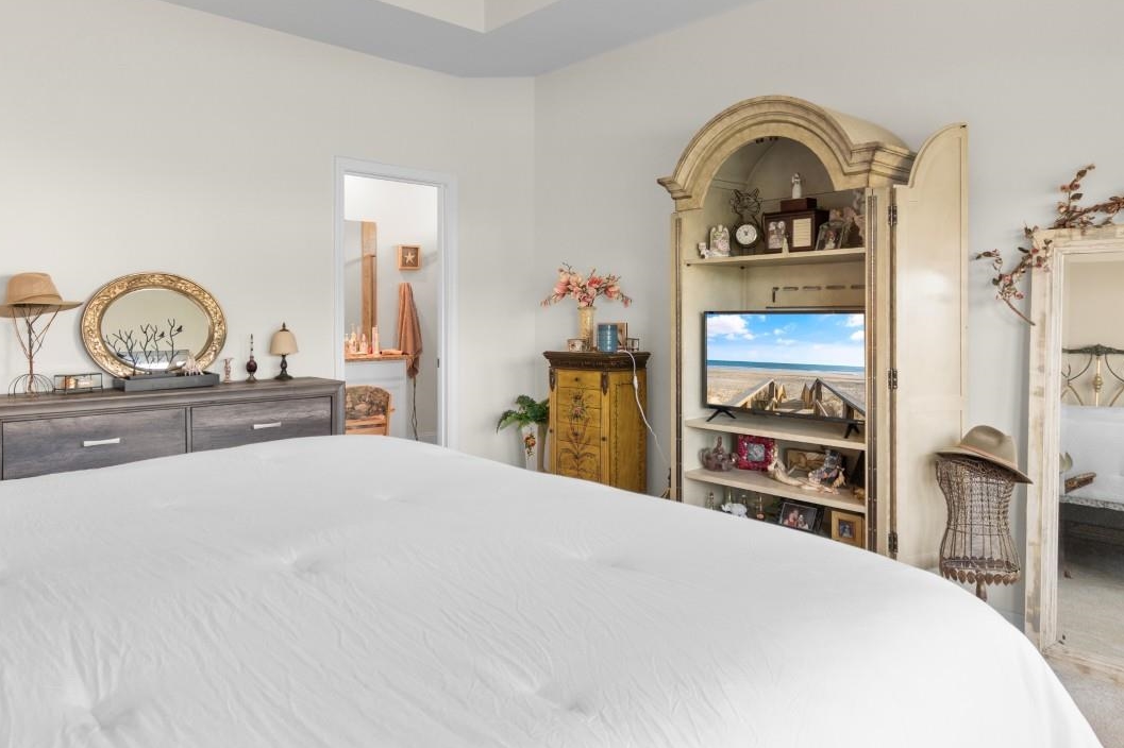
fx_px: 718
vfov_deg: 54.6
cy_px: 295
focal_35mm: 23
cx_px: 529
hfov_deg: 76.0
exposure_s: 1/10
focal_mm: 10
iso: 100
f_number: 4.5
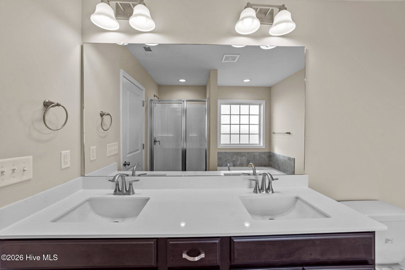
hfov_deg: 104.2
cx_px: 202
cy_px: 135
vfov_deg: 81.3
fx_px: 158
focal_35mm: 14
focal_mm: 14
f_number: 9
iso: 100
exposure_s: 1/6
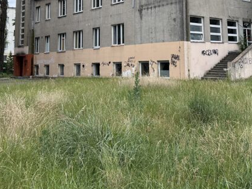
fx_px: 320
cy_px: 18
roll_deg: +0.4
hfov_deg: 42.6
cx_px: 160
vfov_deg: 31.3
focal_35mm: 44
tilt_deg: +7.4
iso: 125
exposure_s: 1/121
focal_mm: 6.86
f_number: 1.78
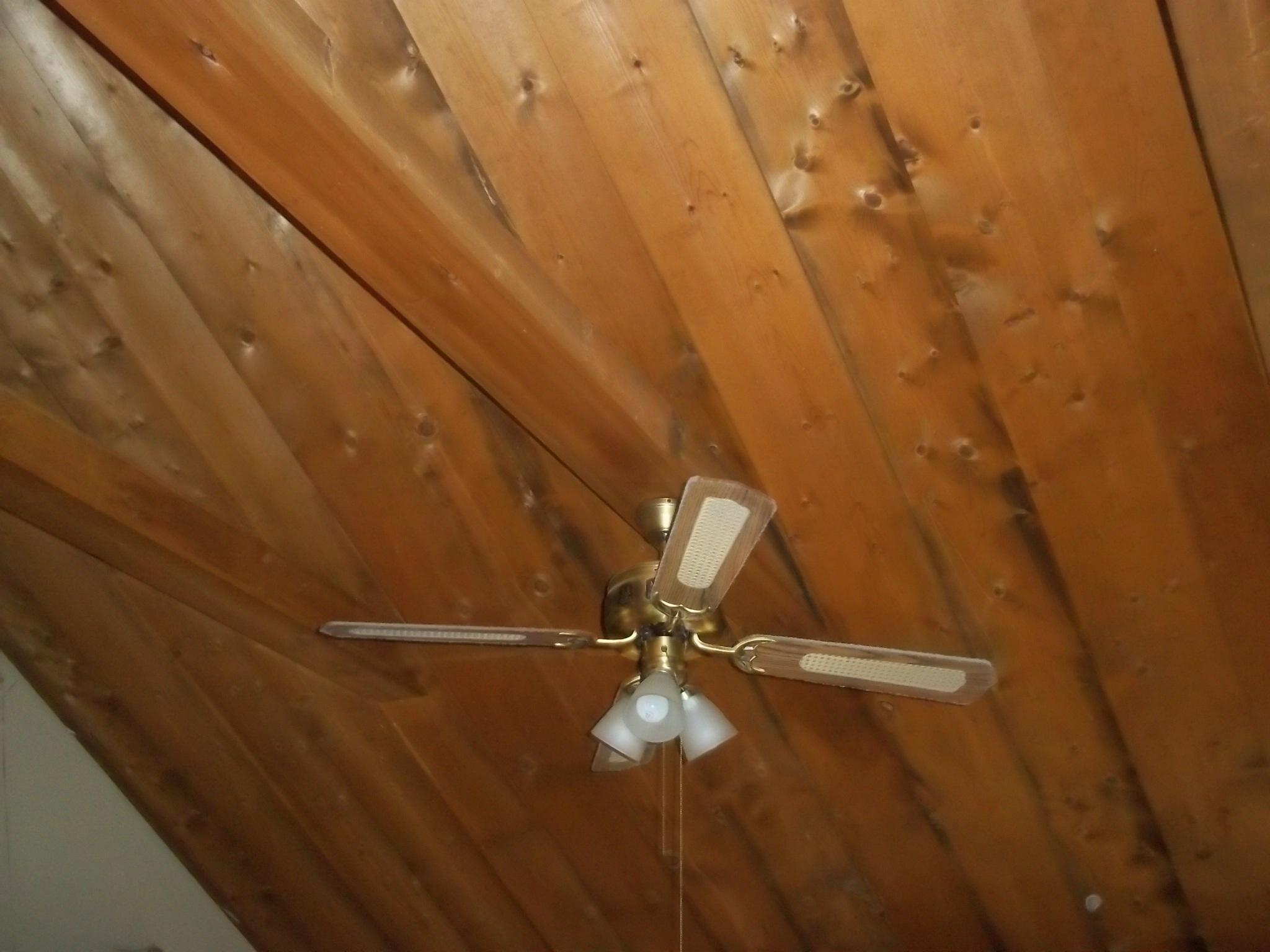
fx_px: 1321
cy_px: 476
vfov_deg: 39.7
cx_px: 635
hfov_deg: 51.4
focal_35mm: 36
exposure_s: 1/30
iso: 400
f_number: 3.1
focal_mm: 6.5
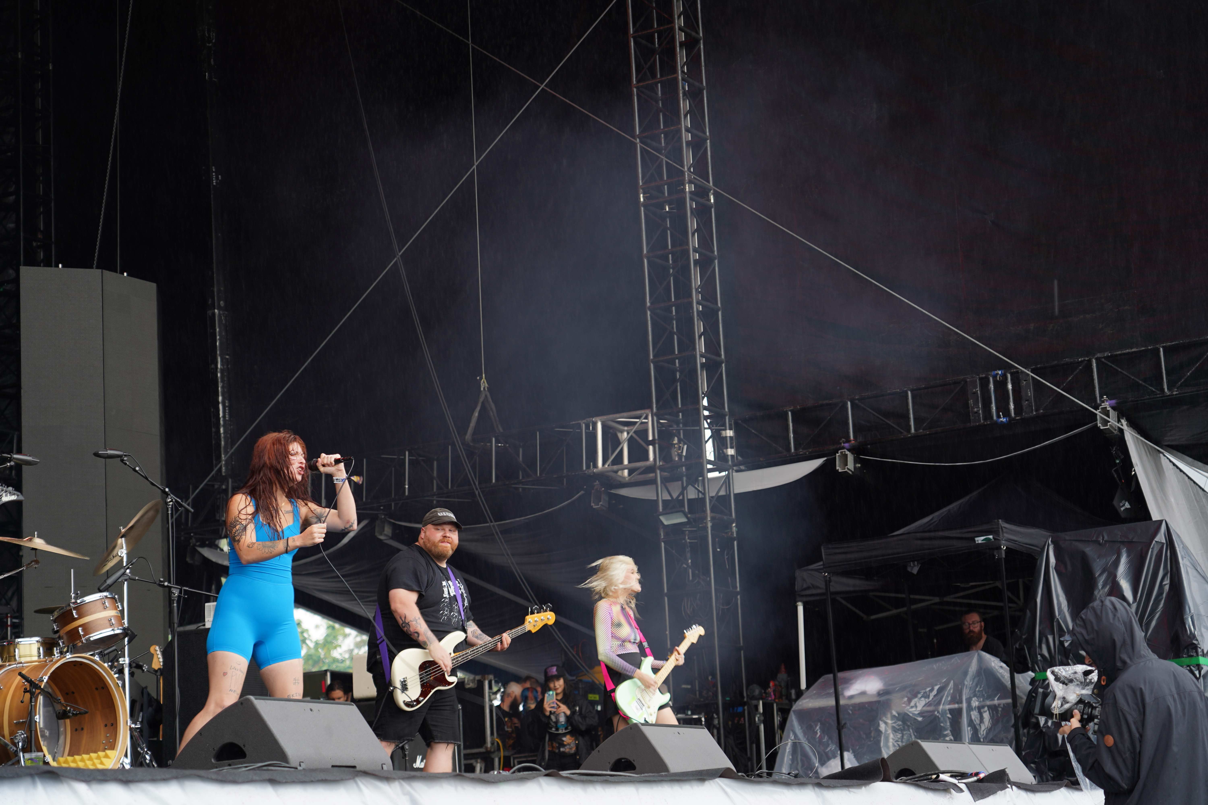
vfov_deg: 19.5
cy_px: 402
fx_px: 2349
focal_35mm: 70
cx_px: 604
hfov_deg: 28.8
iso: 100
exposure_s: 1/100
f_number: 4.5
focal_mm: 70
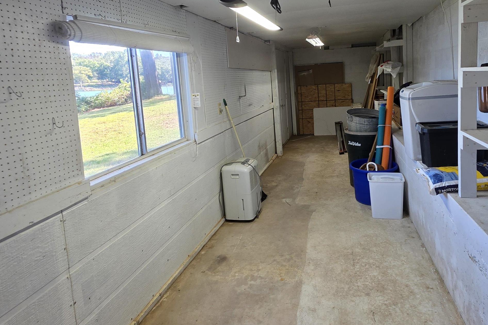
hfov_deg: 78.1
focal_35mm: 22
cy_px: 110
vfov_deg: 56.1
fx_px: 298
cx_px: 281
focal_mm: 2.2
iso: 64
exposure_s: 1/120
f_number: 1.9
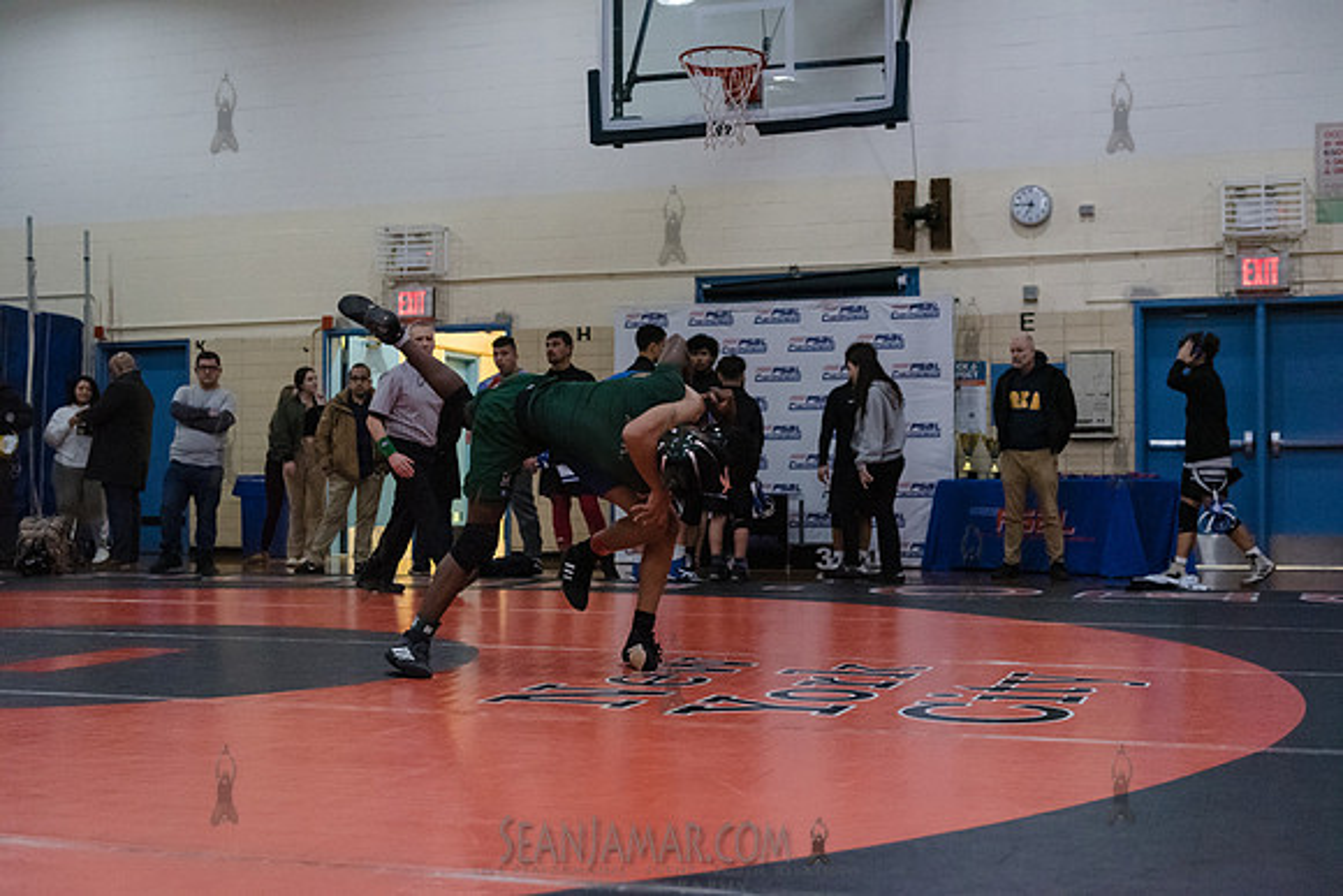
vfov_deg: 28.1
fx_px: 1791
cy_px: 448
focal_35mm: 48
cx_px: 672
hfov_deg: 41.1
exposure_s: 1/400
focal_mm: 48
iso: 8000
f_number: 3.2
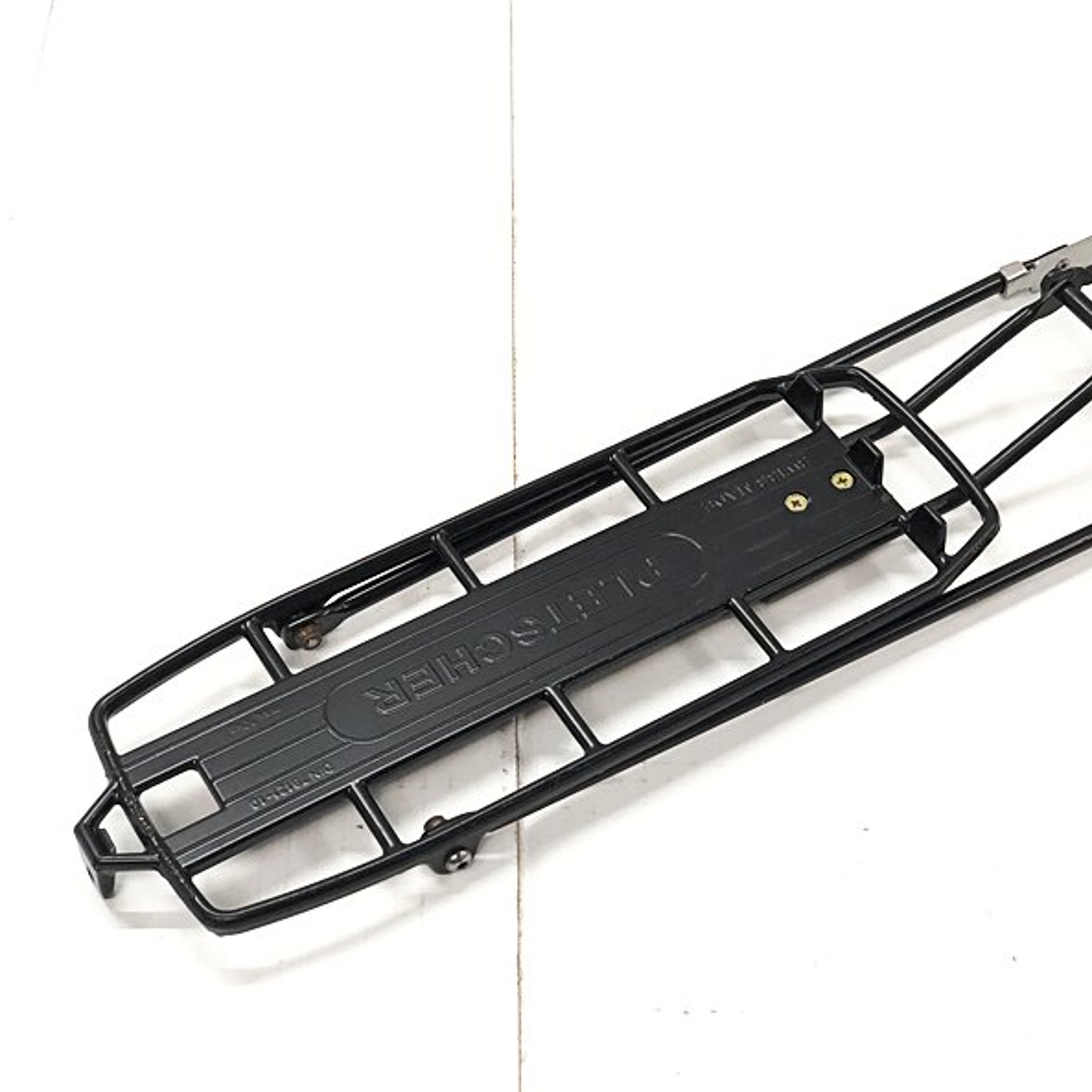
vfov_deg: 27.7
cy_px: 549
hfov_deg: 27.6
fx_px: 2213
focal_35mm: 62
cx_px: 665
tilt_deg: -49.5
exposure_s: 1/50
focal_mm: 6
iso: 100
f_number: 2.4
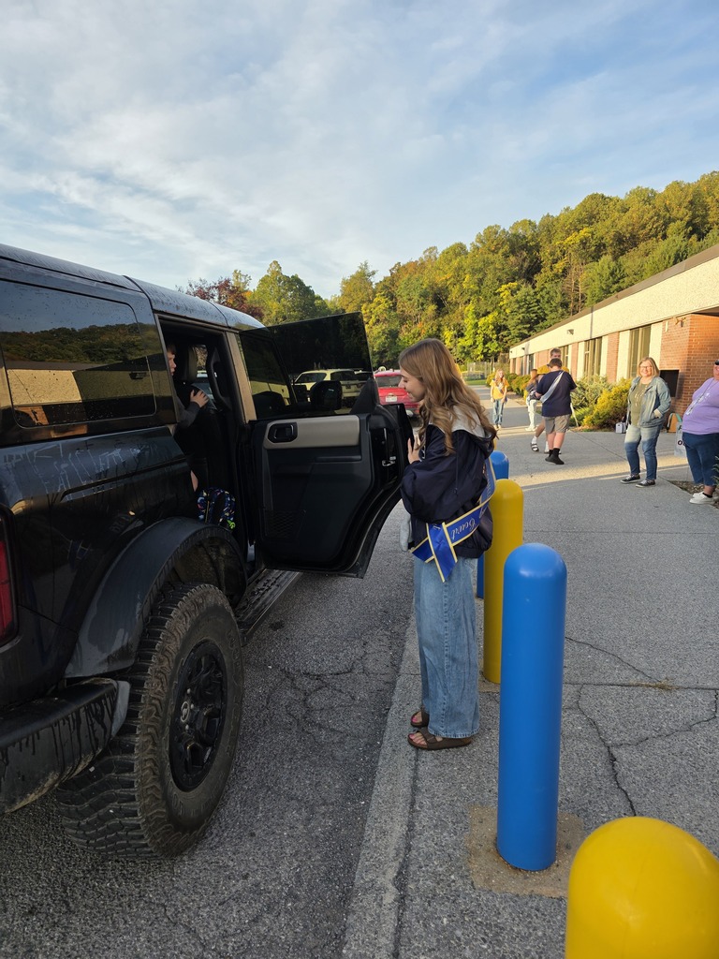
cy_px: 480
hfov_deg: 58.9
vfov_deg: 73.9
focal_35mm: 23
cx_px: 360
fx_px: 637
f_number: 1.7
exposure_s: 1/359
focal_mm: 6.3
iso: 25
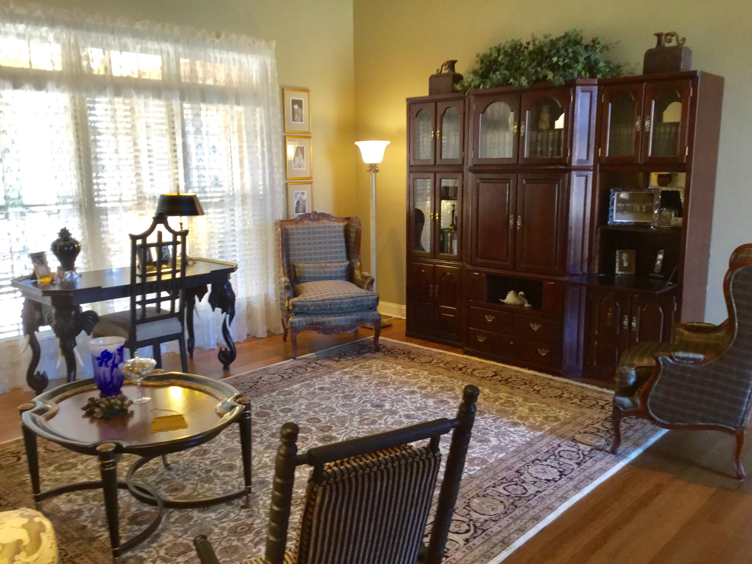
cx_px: 376
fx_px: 673
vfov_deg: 45.4
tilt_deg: -12.3
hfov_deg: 58.4
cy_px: 282
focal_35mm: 31
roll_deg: -0.8
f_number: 2.4
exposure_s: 1/30
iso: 80
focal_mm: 3.3
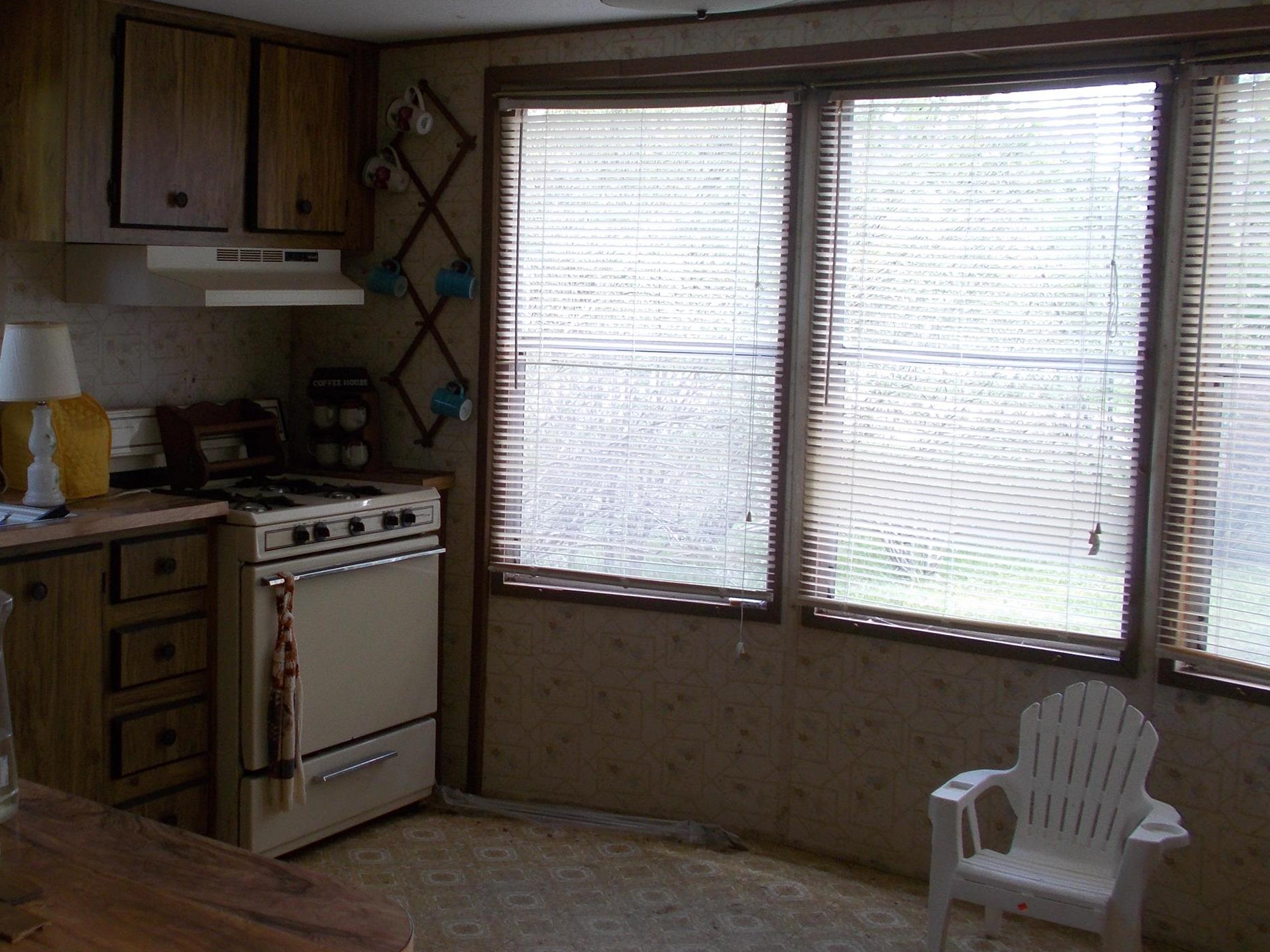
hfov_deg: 42.8
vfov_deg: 33.6
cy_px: 433
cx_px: 355
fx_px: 1578
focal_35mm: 43
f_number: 3.2
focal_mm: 4.6
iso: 80
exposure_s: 1/60
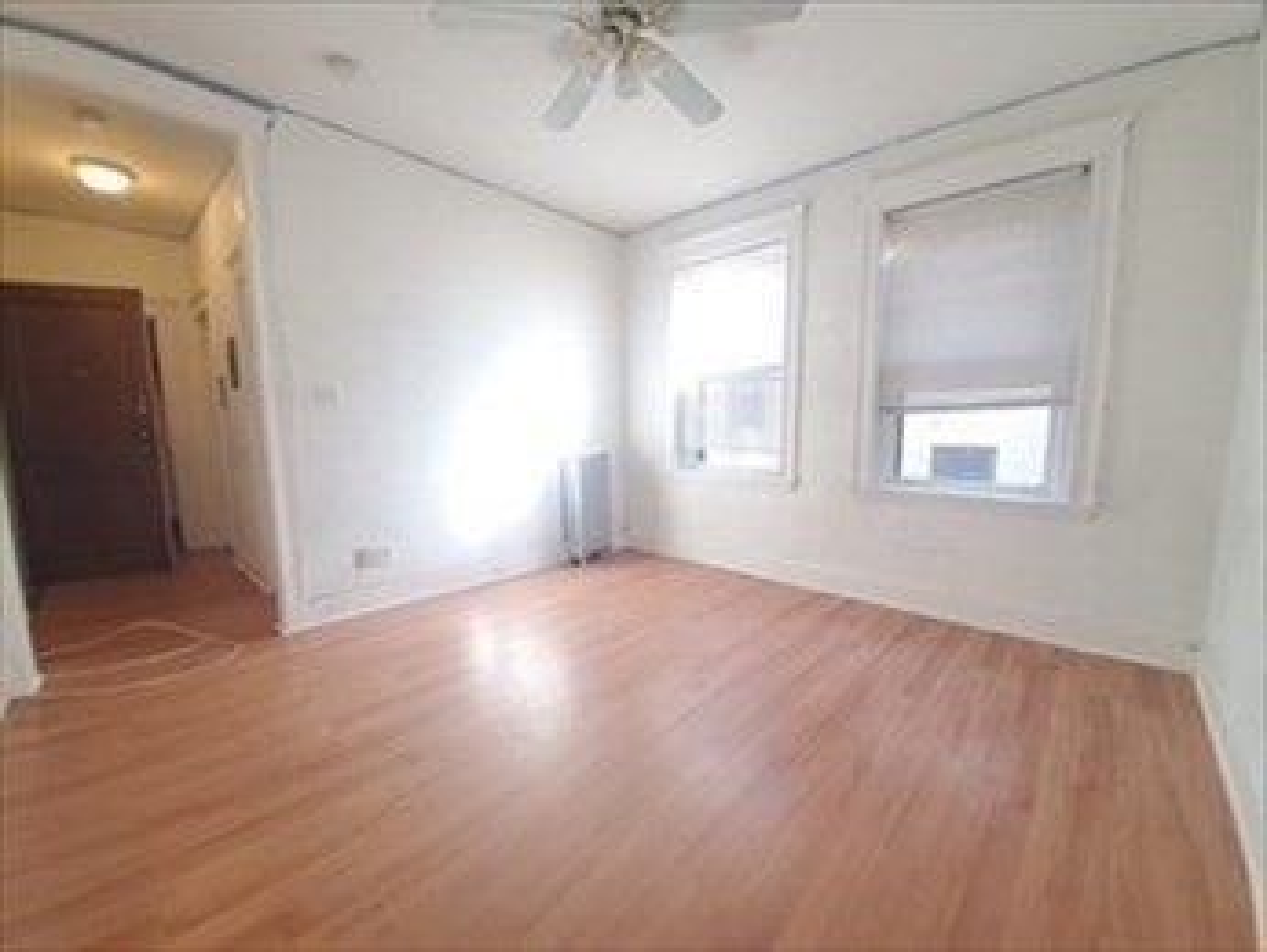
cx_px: 634
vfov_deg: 90.0
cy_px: 476
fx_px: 476
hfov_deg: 106.1
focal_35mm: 13
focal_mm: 1.8
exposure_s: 1/60
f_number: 2.2
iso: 250
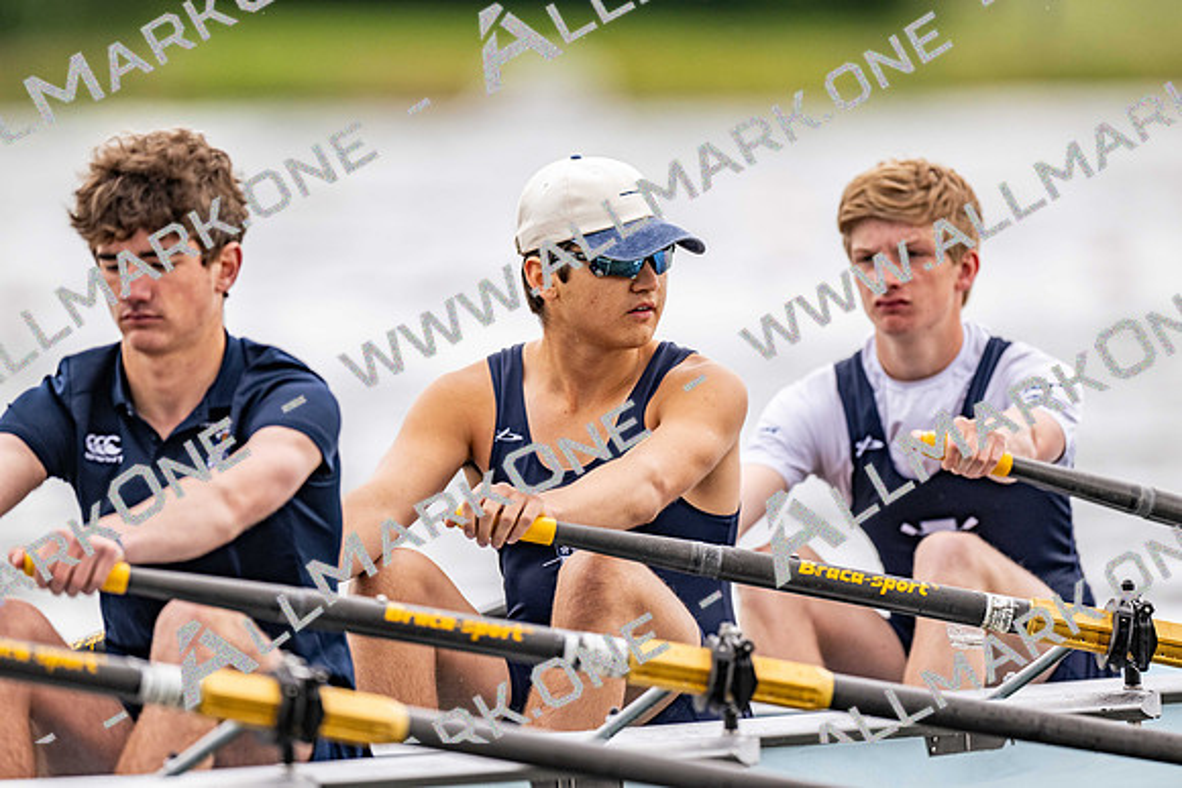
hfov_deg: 3.4
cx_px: 591
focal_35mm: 600
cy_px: 394
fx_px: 19704
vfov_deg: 2.3
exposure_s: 1/2500
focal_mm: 600
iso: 560
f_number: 4
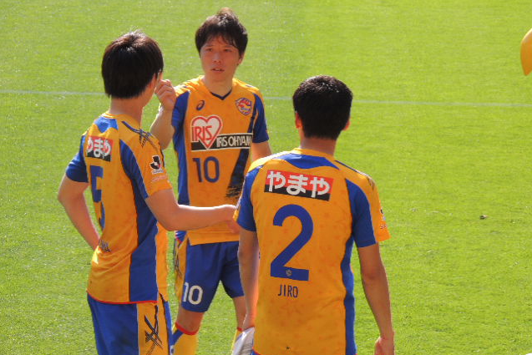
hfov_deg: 8.8
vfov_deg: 5.8
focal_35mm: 235
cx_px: 266
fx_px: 3473
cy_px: 186
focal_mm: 40.1
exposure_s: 1/500
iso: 220
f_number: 4.6
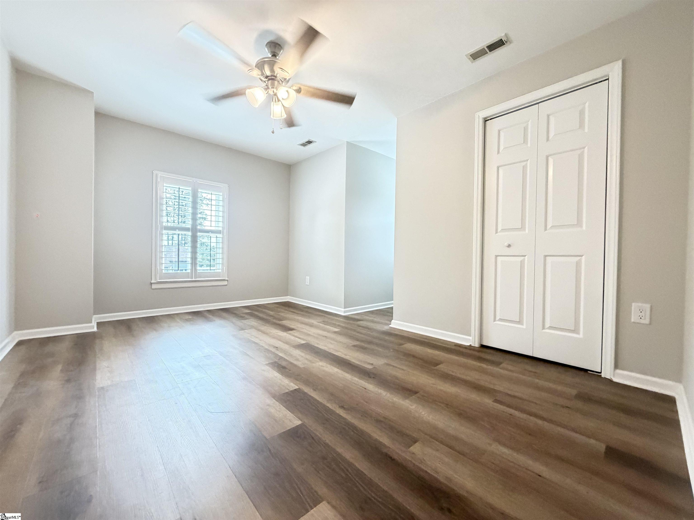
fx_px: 281
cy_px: 260
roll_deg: -0.5
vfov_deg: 85.7
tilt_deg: -1.9
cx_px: 347
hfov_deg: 102.1
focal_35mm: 14
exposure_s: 1/60
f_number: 2.2
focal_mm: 2.22
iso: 500
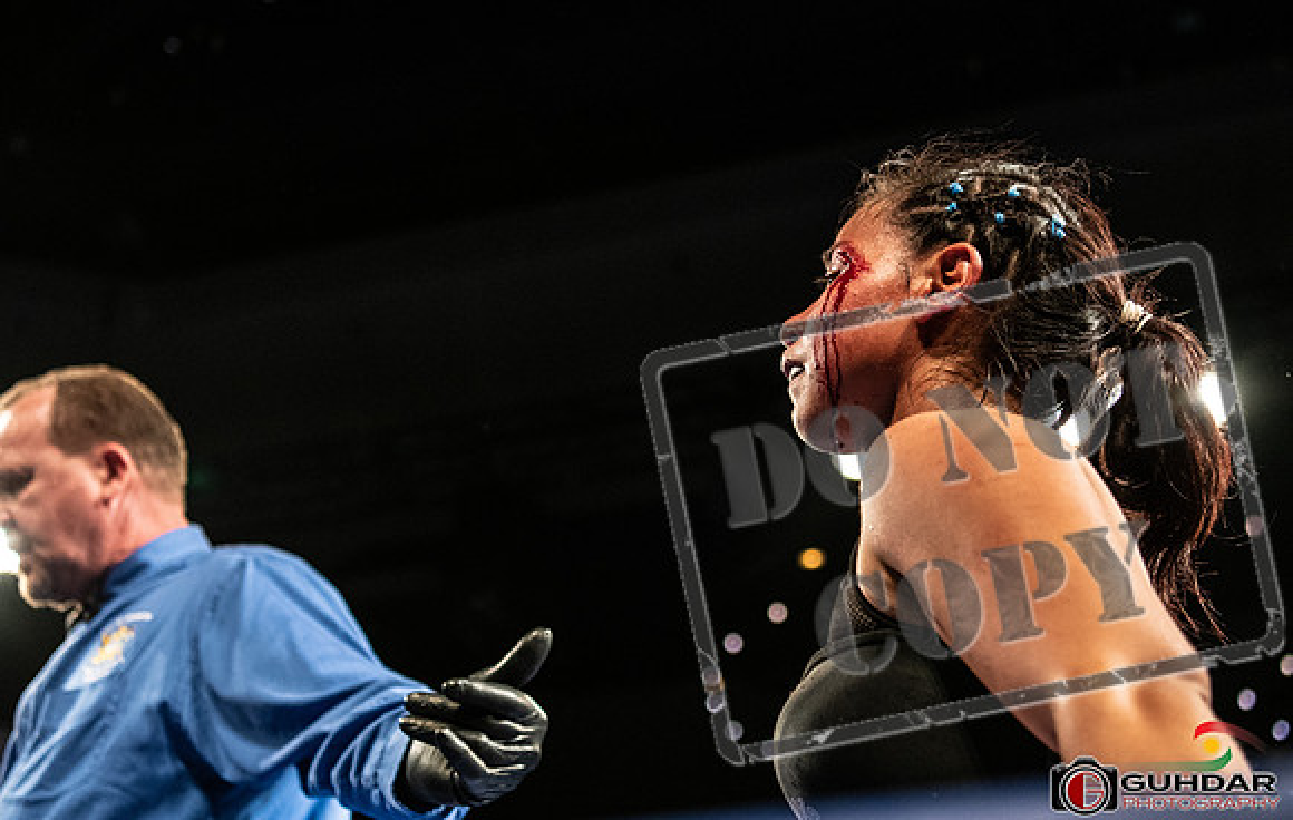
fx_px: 1902
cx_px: 636
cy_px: 408
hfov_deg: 37.5
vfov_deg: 24.3
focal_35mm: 54
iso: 1600
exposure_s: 1/1250
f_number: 2.8
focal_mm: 40
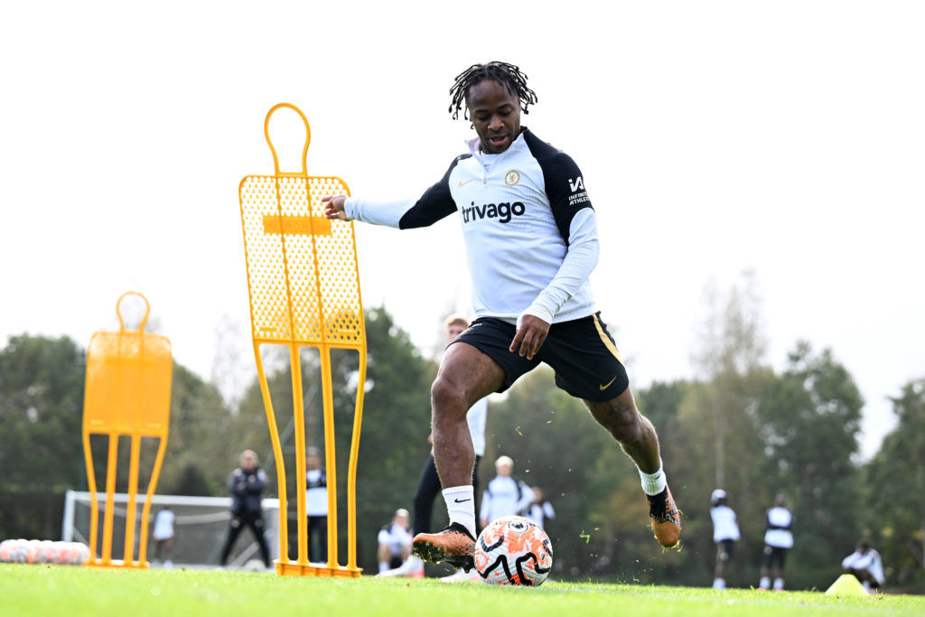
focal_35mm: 110
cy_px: 308
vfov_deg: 12.5
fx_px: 2827
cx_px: 462
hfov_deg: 18.6
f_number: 4
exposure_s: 1/2000
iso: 1000
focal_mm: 110
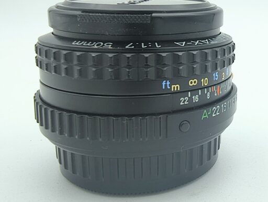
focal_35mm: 24
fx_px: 186
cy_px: 101
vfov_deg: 56.9
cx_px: 134
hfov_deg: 71.5
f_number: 2
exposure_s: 1/102
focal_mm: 1.83
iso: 100
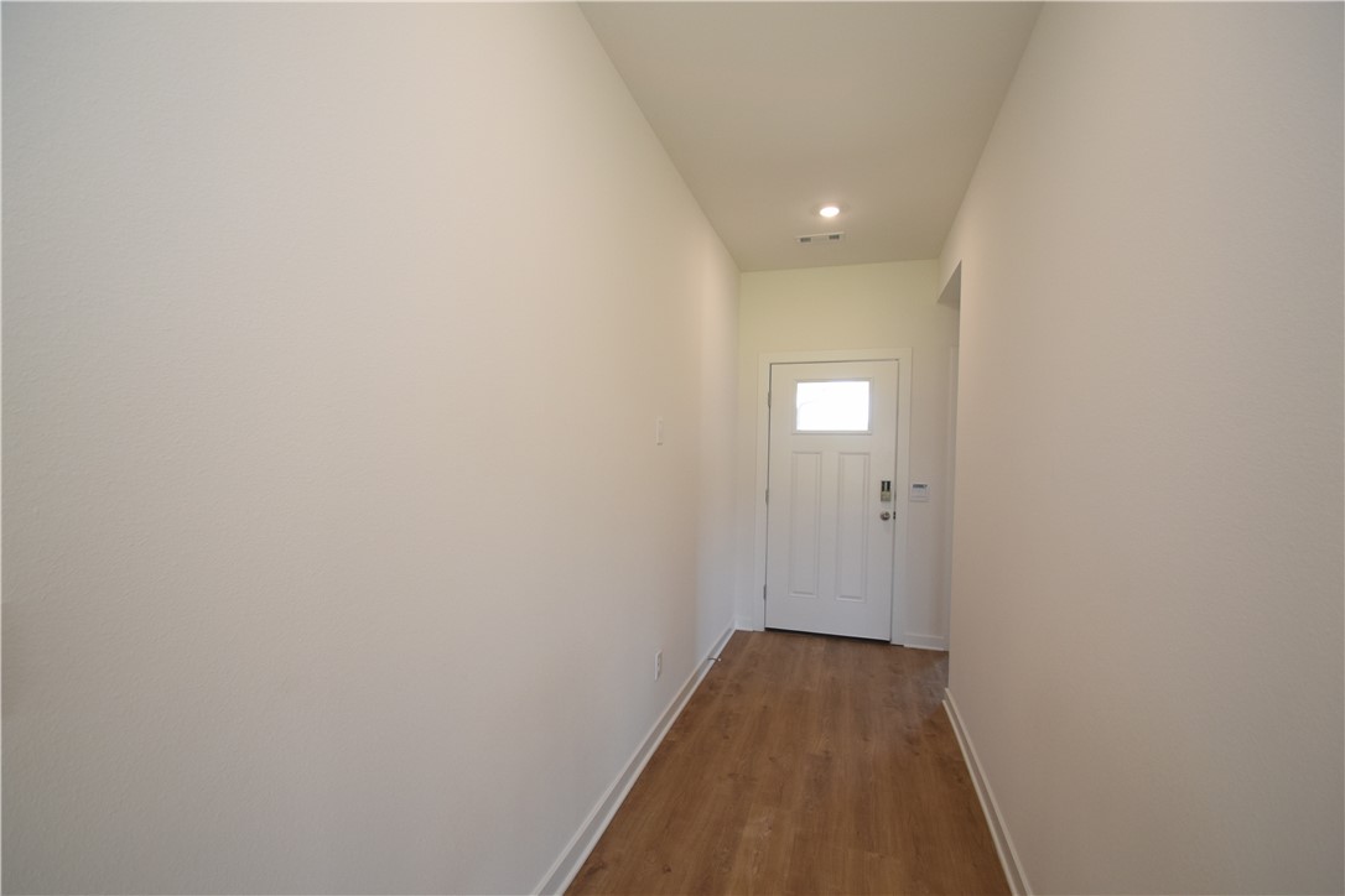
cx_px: 672
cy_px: 448
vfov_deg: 77.3
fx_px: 560
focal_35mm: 15
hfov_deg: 100.4
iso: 800
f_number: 5.6
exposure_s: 1/125
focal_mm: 10
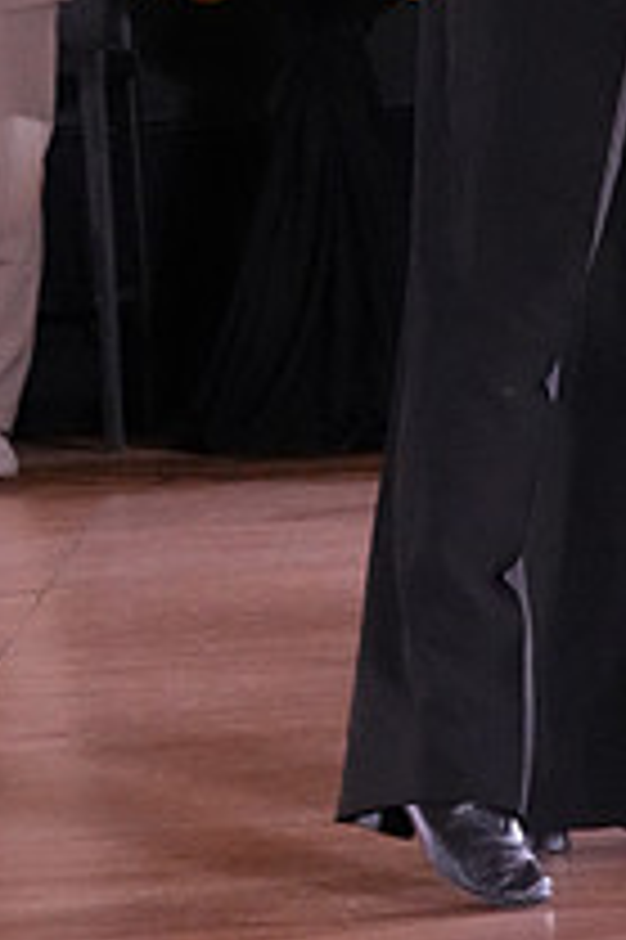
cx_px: 817
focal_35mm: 253
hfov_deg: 5.4
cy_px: -193
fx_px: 6610
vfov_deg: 8.1
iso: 8000
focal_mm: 61
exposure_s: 1/400
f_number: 5.6
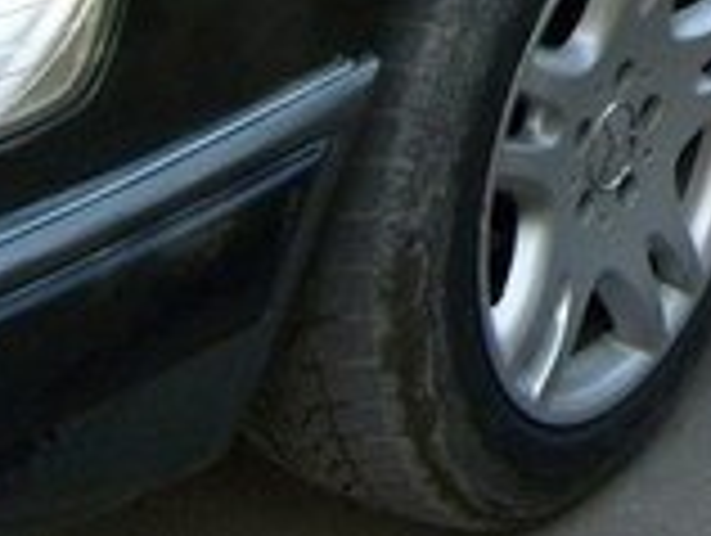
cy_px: -552
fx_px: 3003
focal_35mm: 146
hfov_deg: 12.9
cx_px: 994
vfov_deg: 9.5
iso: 80
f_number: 2.8
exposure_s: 1/250
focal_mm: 5.8
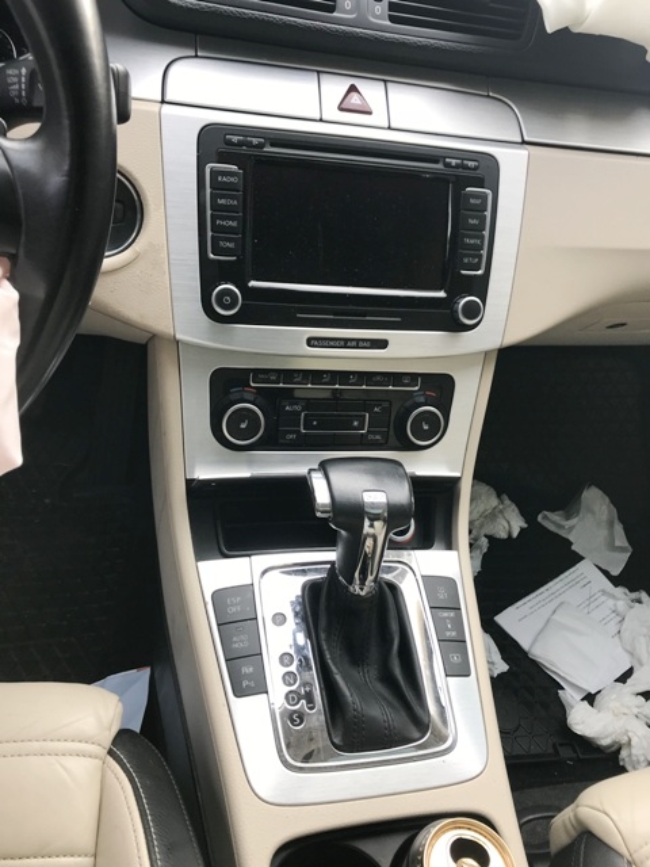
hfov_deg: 49.7
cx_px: 325
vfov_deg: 63.4
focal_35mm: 28
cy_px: 434
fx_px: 701
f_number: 1.8
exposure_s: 1/98
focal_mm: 3.99
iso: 20
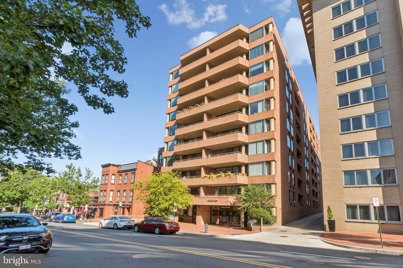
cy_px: 134
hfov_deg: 100.4
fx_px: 168
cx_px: 202
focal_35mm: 15
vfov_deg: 77.3
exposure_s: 1/50
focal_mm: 10
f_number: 20
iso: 200
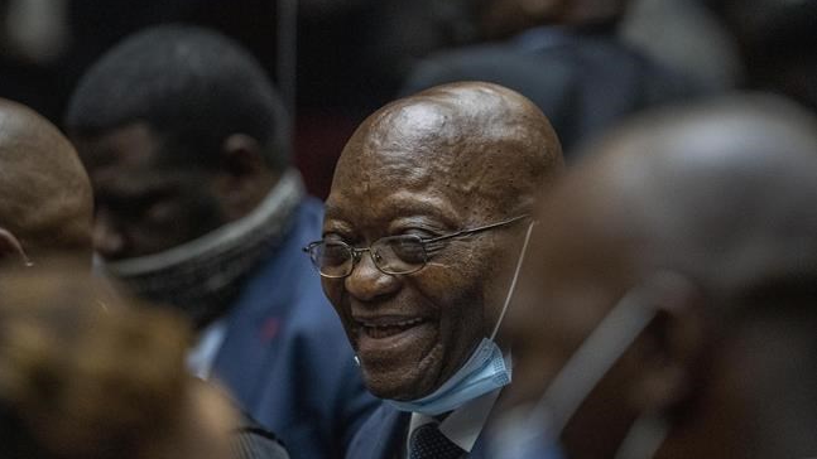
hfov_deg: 7.1
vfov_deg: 4.0
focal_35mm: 306
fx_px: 6629
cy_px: 268
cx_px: 408
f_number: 3.2
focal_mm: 194
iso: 12800
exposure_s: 1/320
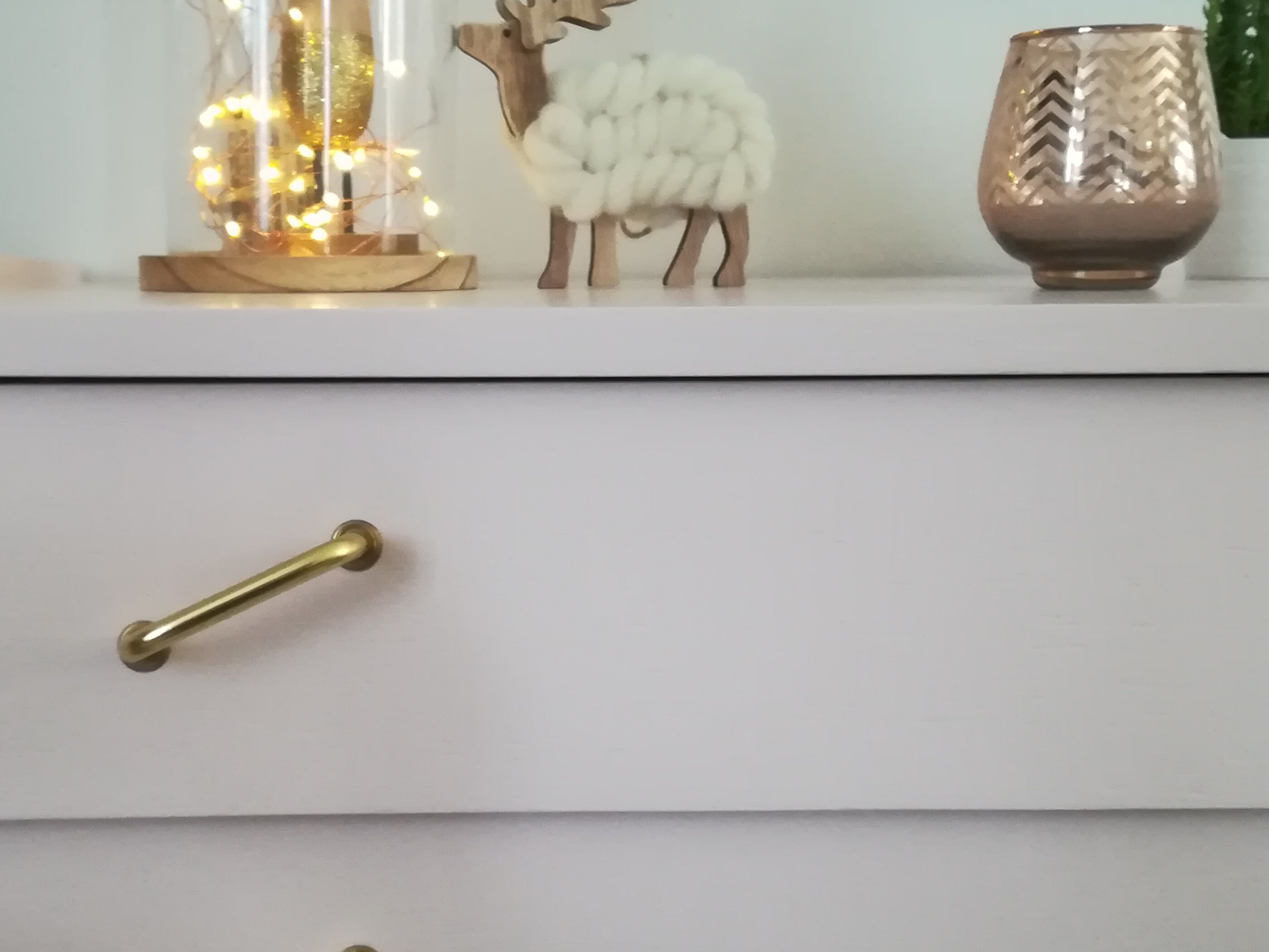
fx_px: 1870
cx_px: 529
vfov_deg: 28.5
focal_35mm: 51
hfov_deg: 37.4
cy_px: 529
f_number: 2.2
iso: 500
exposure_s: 1/25
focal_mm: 3.83
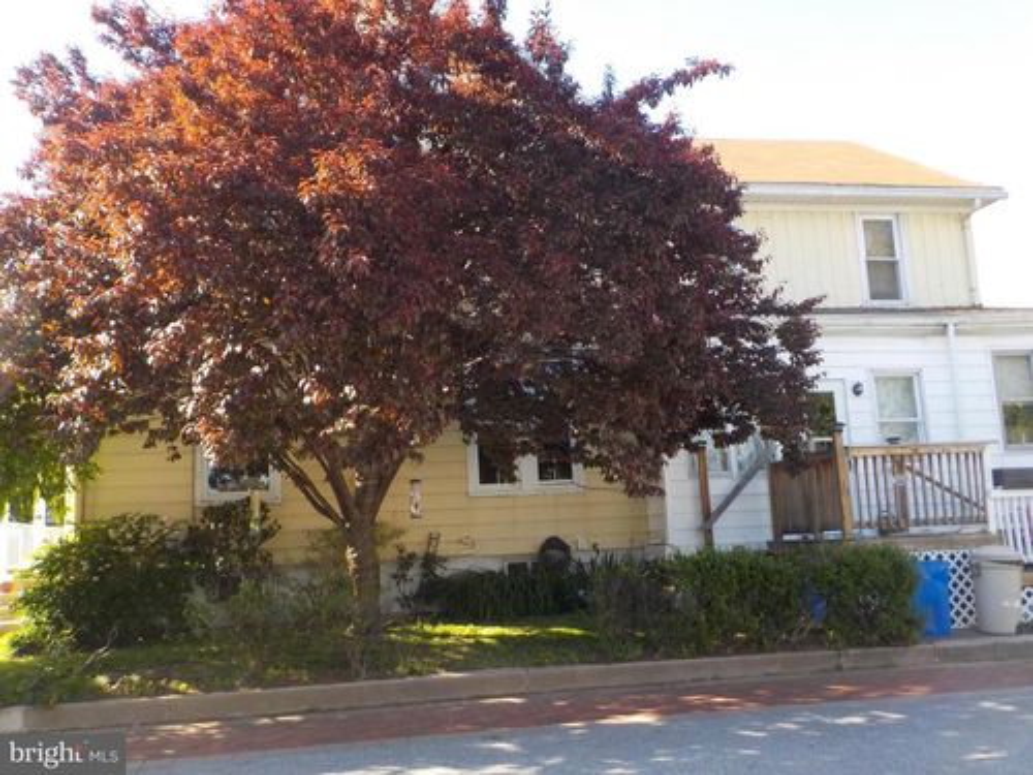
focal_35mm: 30
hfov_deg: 60.0
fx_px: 895
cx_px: 516
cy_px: 388
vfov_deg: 46.8
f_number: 3.3
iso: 125
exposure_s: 1/200
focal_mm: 4.1
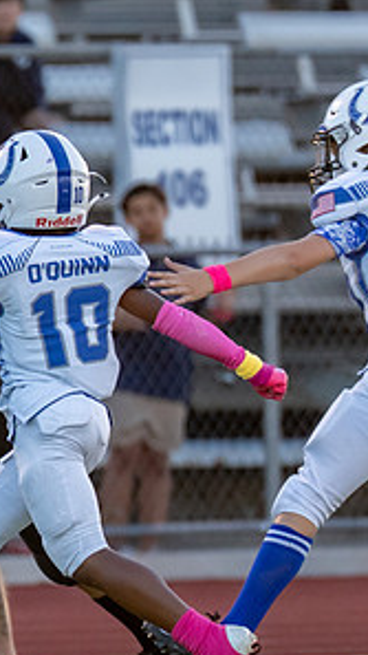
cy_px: 420
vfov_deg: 2.2
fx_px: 17387
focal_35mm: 1002
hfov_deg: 1.2
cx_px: -80
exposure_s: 1/1250
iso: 640
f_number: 2.8
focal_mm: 200
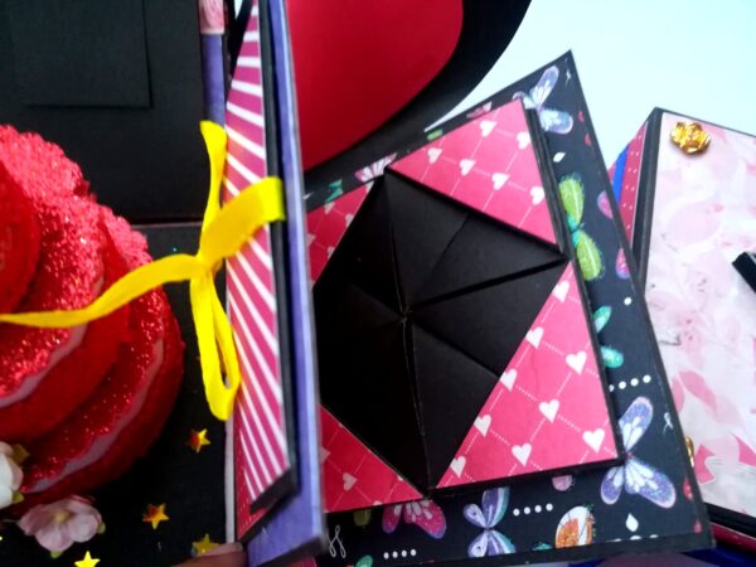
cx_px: 378
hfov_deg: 67.3
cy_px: 284
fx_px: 568
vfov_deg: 53.1
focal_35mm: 26
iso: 500
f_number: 2.2
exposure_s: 1/20
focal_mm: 3.83
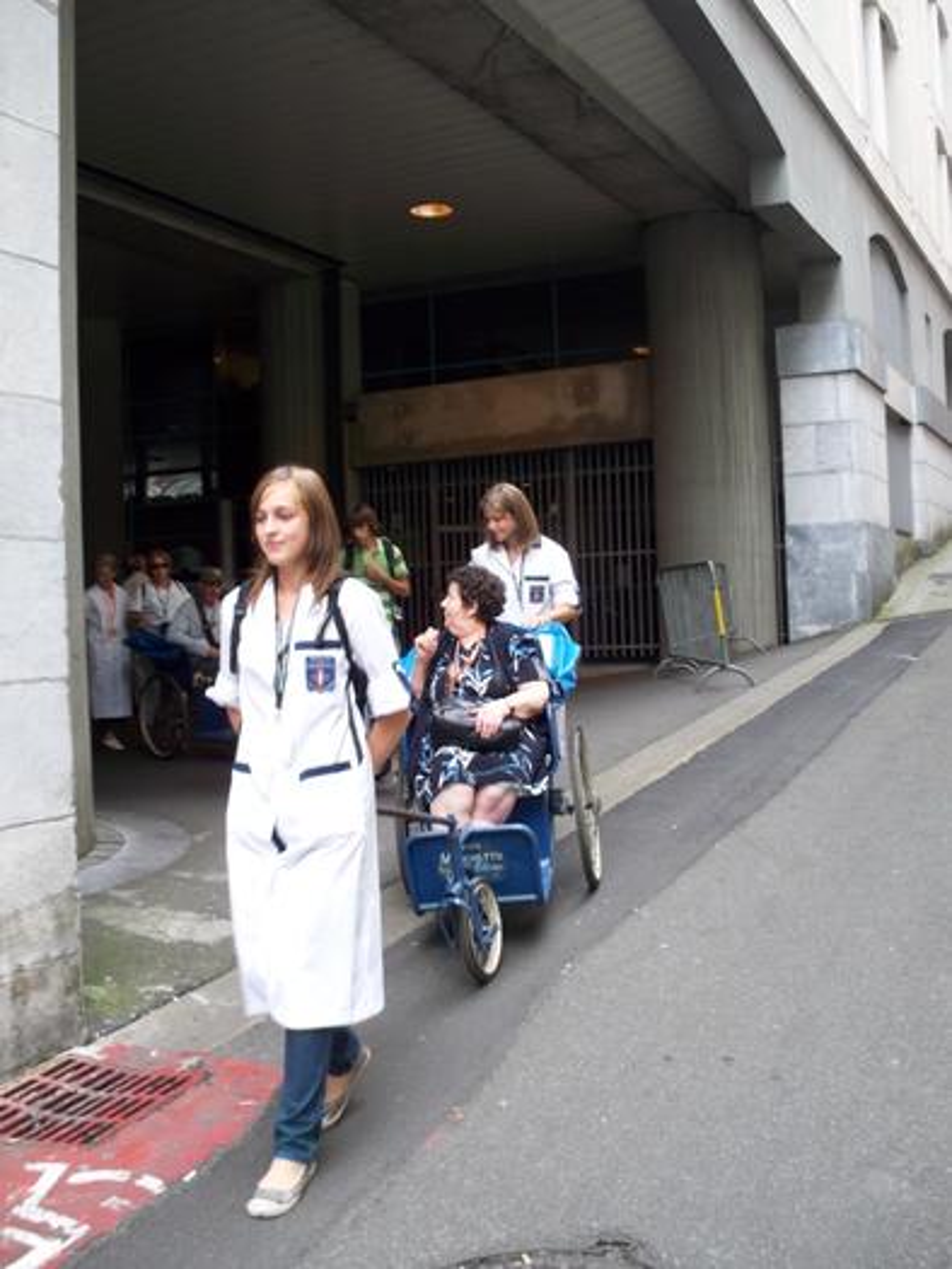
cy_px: 634
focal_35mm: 37
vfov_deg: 50.1
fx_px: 1356
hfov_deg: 38.7
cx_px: 476
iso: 80
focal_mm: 7.9
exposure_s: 1/60
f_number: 3.4
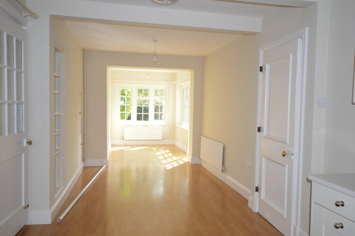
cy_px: 118
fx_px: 296
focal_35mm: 30
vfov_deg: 43.5
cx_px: 178
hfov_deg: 62.0
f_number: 5.6
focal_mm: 20
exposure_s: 1/60
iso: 400
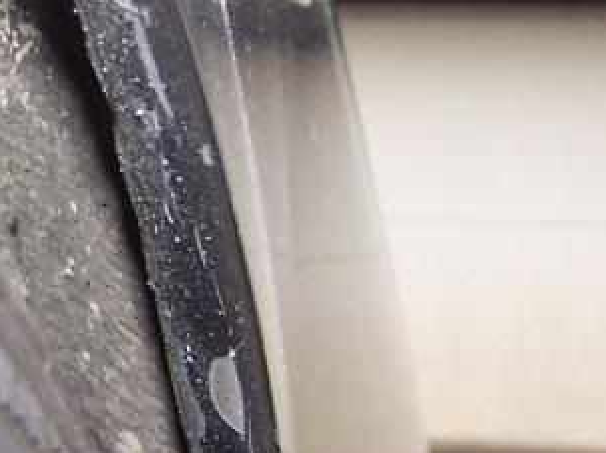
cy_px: 188
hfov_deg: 14.9
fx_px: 2257
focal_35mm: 129
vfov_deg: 11.5
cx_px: -70
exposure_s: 1/60
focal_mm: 6.3
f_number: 2.8
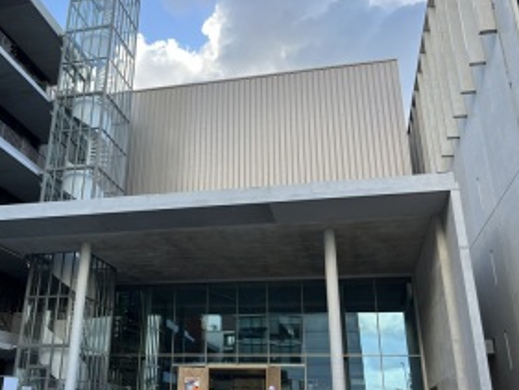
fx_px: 555
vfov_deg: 38.7
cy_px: 183
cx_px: 207
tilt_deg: +24.3
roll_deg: -0.3
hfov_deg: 49.8
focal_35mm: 37
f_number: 1.6
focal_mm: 5.1
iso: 50
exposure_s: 1/563
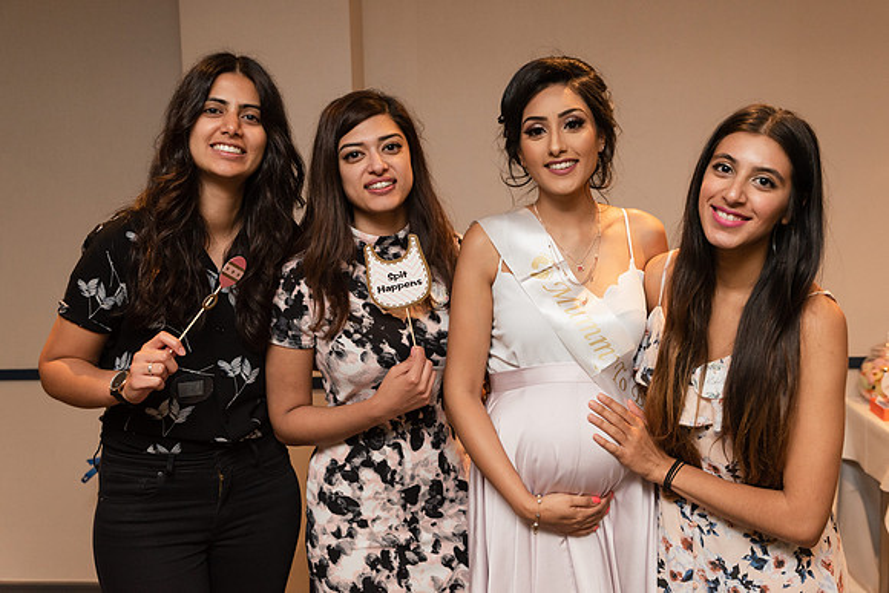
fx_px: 945
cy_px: 278
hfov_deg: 50.3
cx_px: 463
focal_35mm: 38
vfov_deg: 34.8
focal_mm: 36
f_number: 4
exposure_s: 1/160
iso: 2000
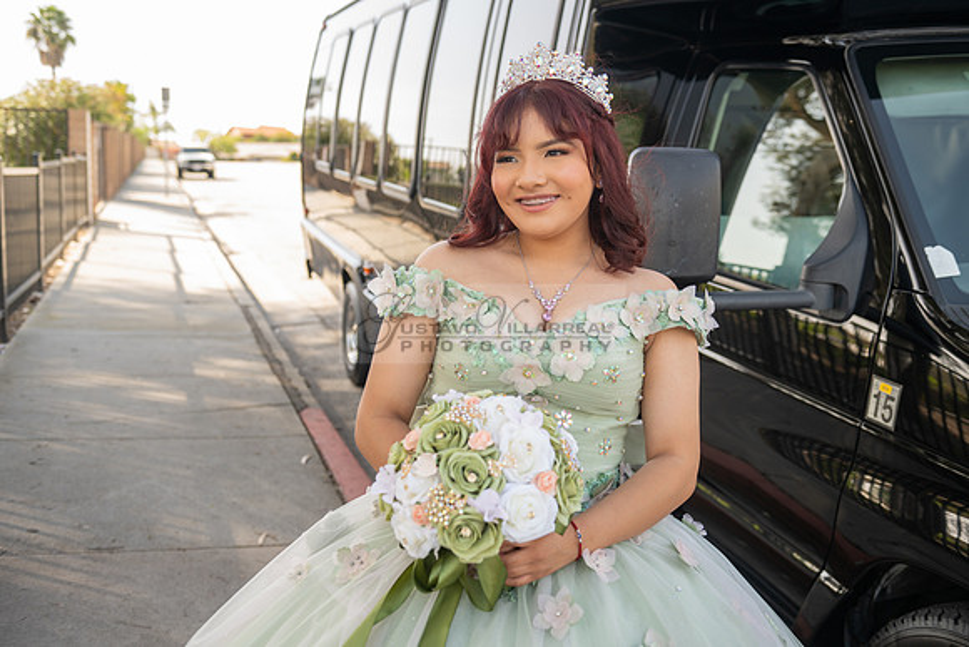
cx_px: 484
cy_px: 324
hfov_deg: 53.1
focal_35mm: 36
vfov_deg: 36.9
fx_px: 969
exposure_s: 1/320
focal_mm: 36
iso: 200
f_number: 3.5
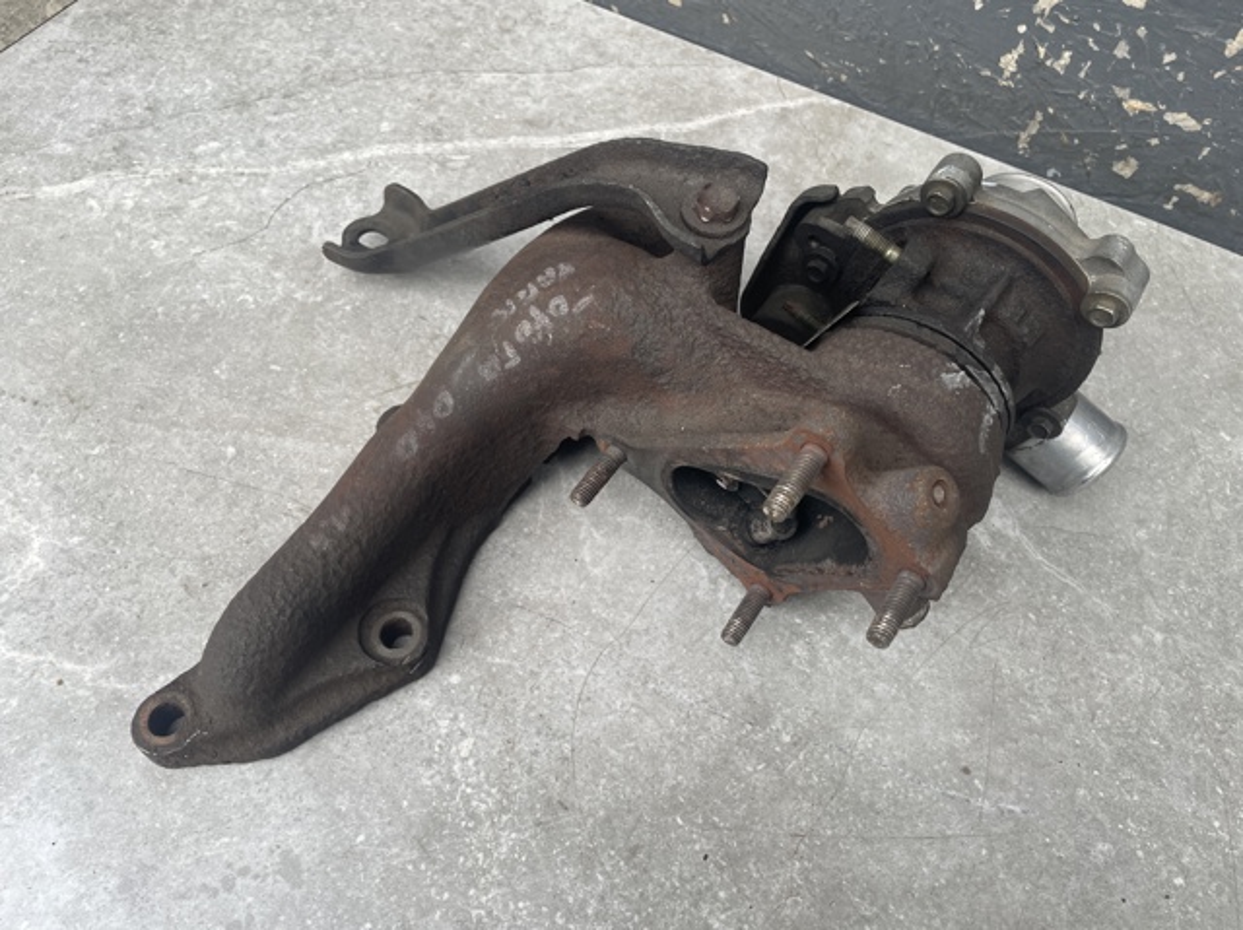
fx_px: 933
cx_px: 622
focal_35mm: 26
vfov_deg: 53.0
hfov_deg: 67.3
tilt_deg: -57.3
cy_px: 465
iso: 32
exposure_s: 1/121
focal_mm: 4.2
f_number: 1.6
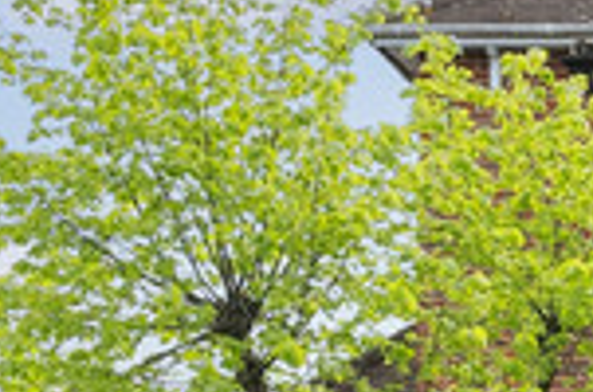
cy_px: 651
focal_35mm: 238
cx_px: 1567
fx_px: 3912
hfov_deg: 7.8
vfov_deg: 5.7
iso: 1250
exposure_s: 1/1000
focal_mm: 35
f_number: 7.1
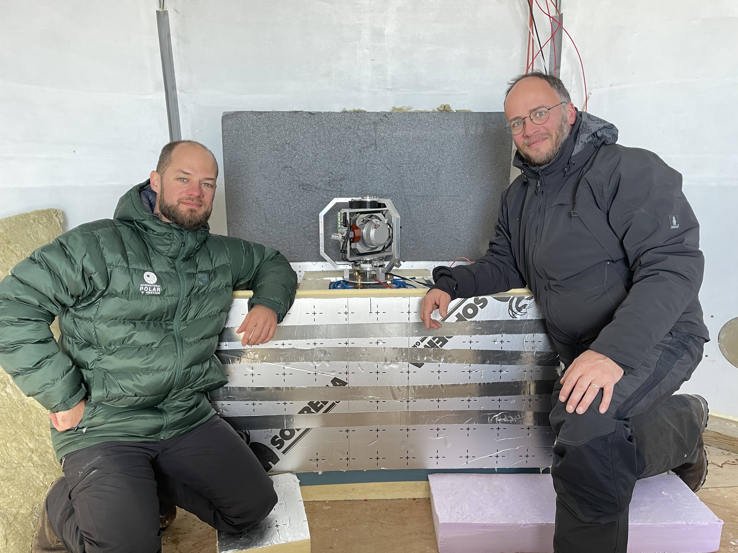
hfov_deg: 67.3
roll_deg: +1.0
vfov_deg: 53.1
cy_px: 276
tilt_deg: -11.0
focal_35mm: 26
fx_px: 554
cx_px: 369
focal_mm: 4.2
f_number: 1.6
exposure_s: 1/84
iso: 125
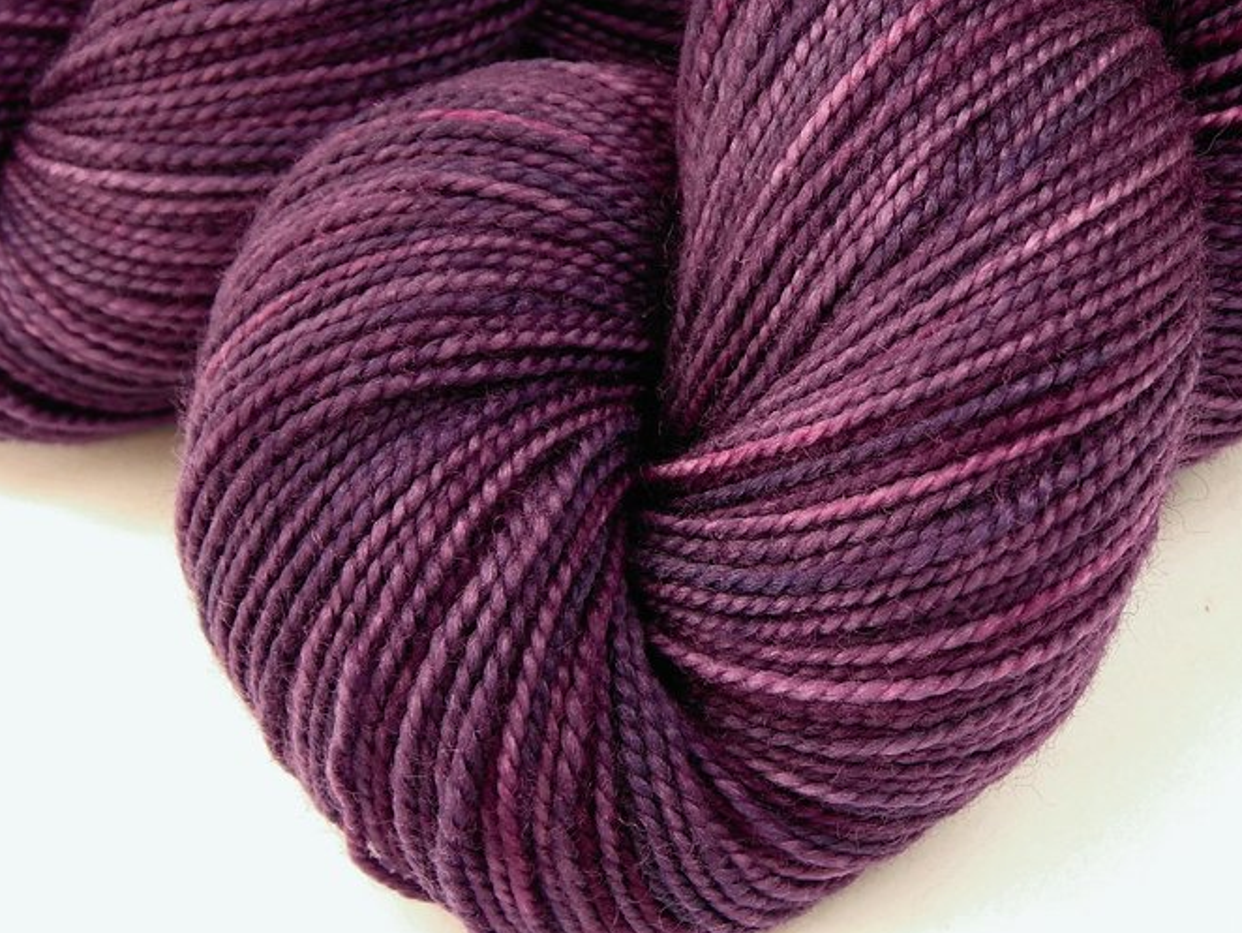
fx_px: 2764
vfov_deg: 19.2
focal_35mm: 77
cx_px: 659
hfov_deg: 25.3
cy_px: 453
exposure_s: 1/15
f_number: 4
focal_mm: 10.9
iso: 125
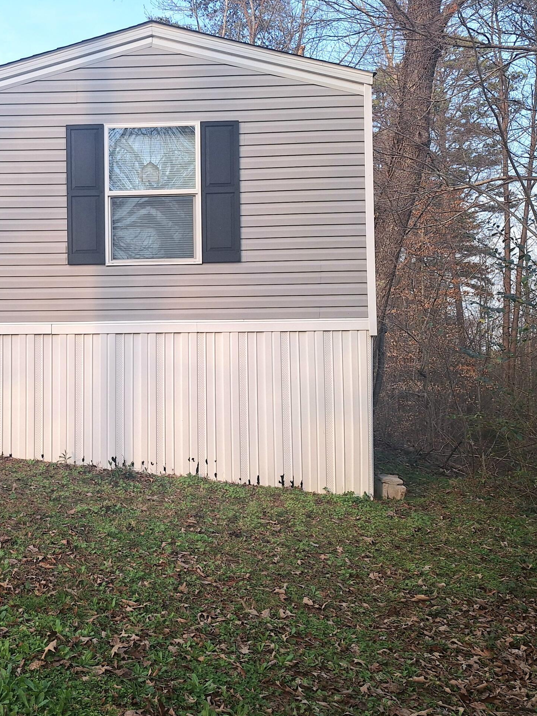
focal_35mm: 36
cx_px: 85
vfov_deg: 51.3
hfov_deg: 37.8
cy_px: 335
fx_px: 745
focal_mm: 5.54
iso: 40
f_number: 1.8
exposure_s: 1/667
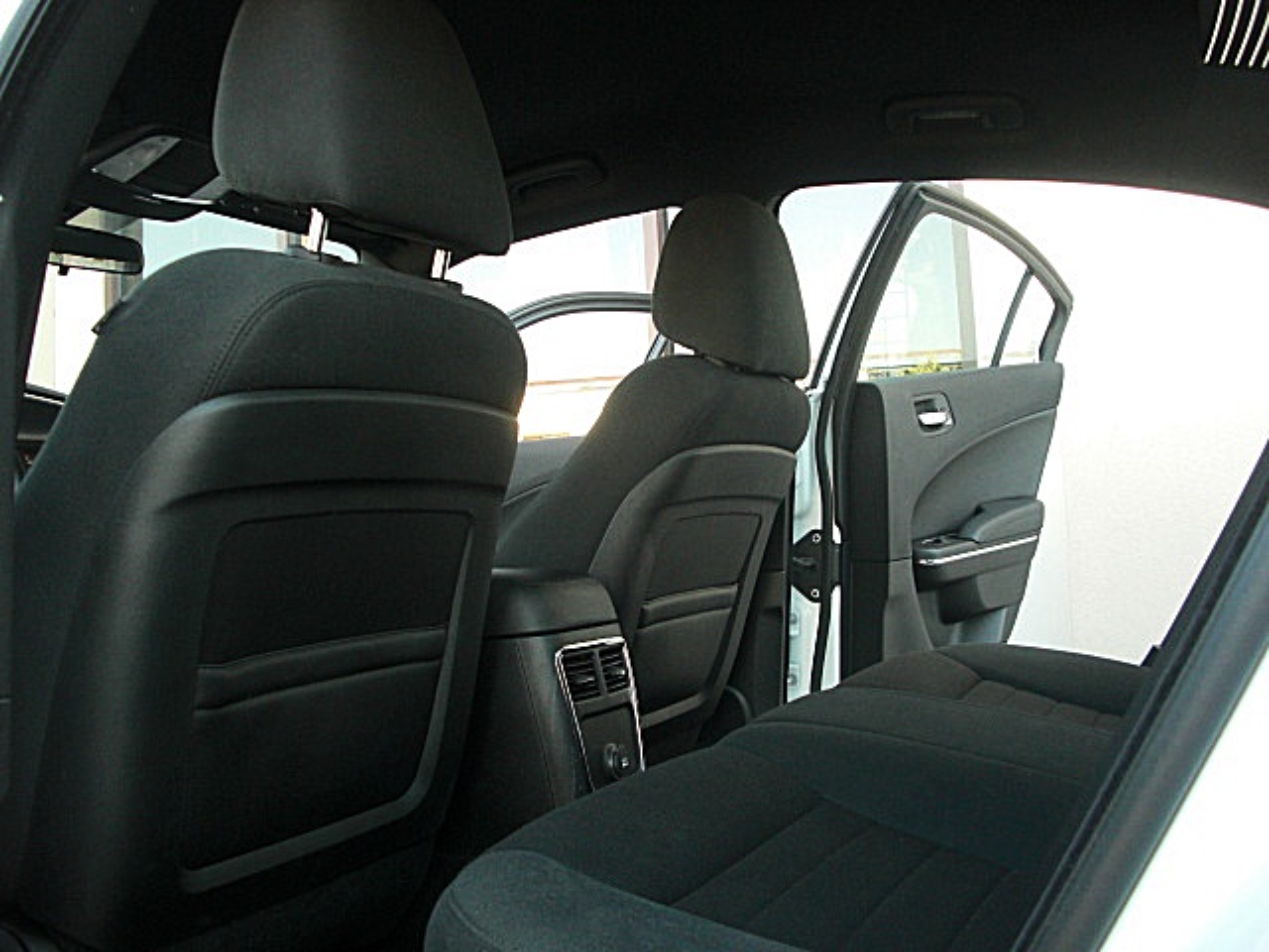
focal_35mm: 36
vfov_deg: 39.7
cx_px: 634
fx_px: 1320
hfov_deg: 51.4
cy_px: 476
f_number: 2.8
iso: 200
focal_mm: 6.3
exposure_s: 1/100
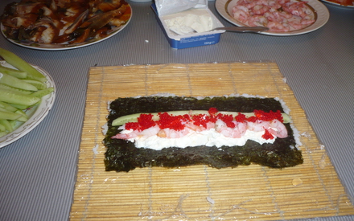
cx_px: 179
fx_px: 367
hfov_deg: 51.5
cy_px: 105
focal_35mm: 38
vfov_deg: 33.6
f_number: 2.8
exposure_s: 1/30
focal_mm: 5.8
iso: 100
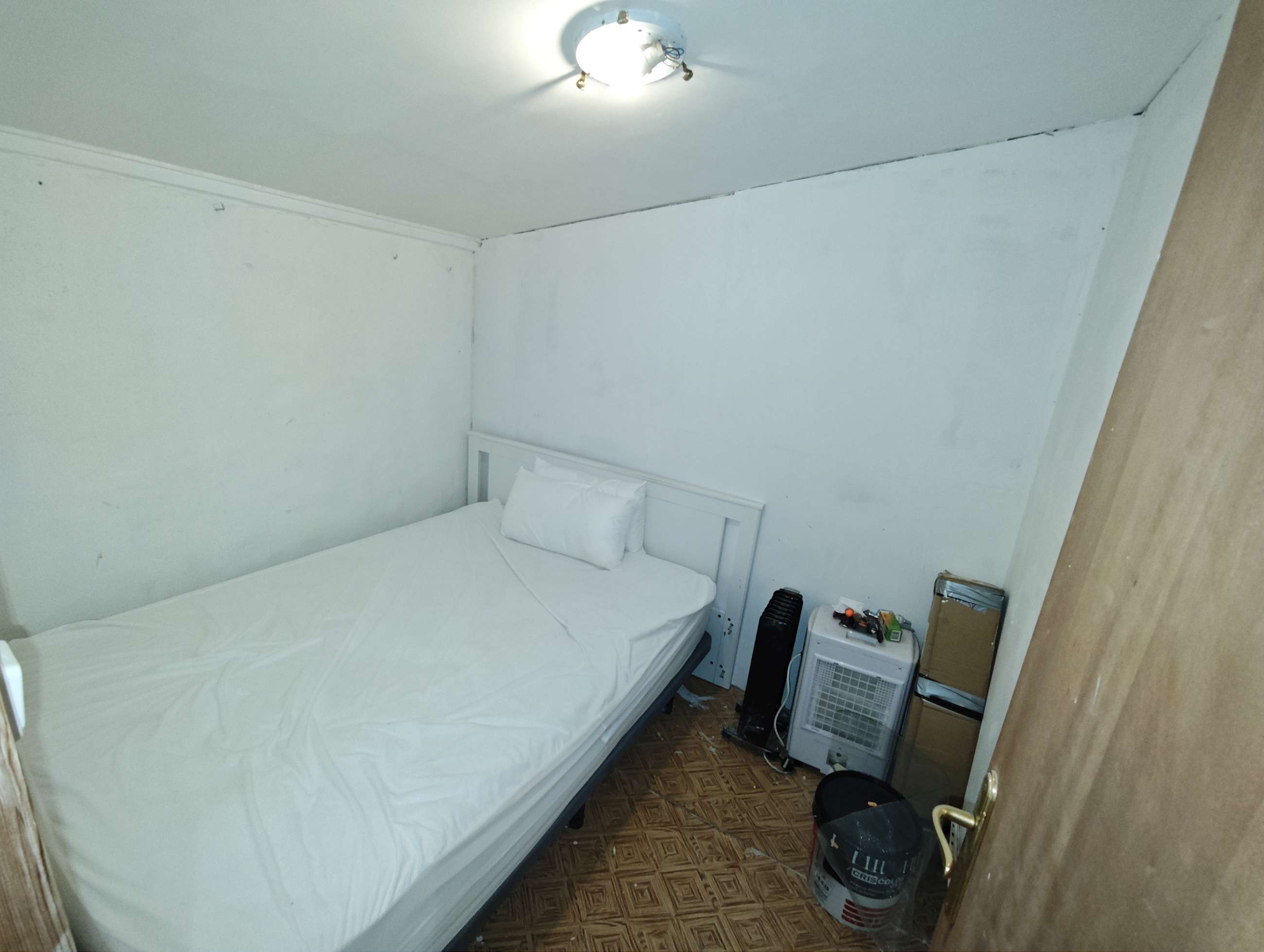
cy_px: 476
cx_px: 632
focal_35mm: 14
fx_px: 512
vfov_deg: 85.8
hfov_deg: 102.0
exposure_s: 1/33.3
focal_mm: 2.16
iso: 1600
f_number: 2.2
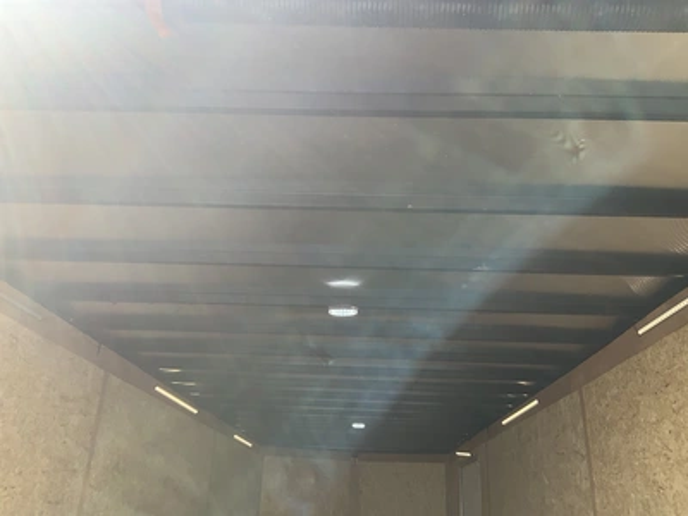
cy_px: 258
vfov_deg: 48.2
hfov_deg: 61.7
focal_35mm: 29
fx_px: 576
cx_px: 344
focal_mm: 3
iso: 25
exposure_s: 1/397
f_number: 1.8
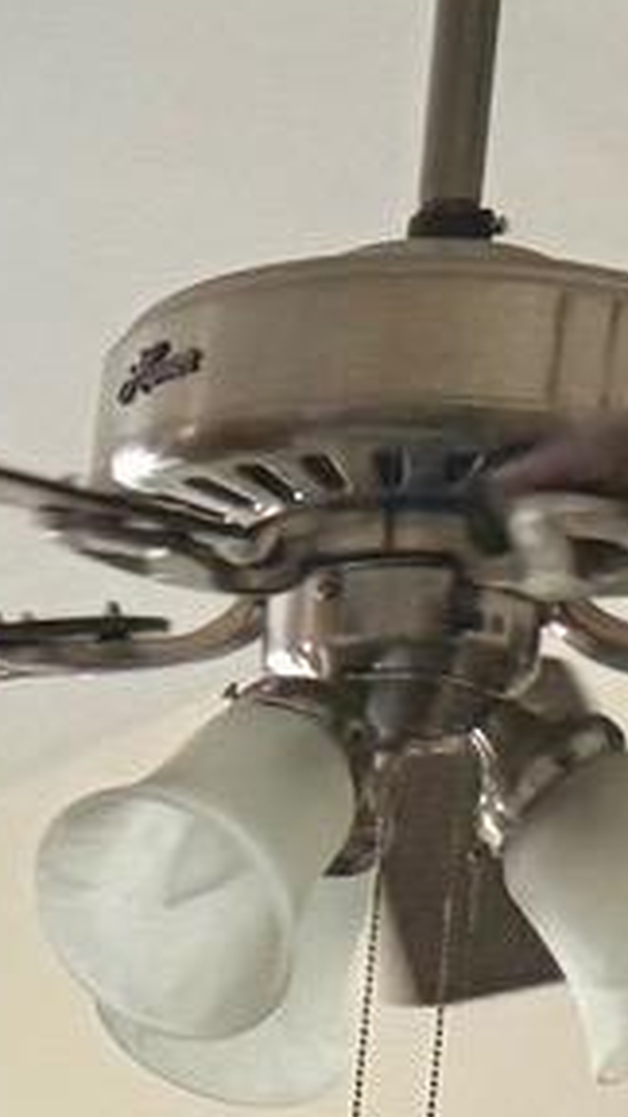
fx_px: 5506
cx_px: -1109
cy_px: 2556
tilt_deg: -5.6
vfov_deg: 10.3
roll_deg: -3.6
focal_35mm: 186
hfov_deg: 6.1
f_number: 1.78
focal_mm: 6.76
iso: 200
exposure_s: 1/202
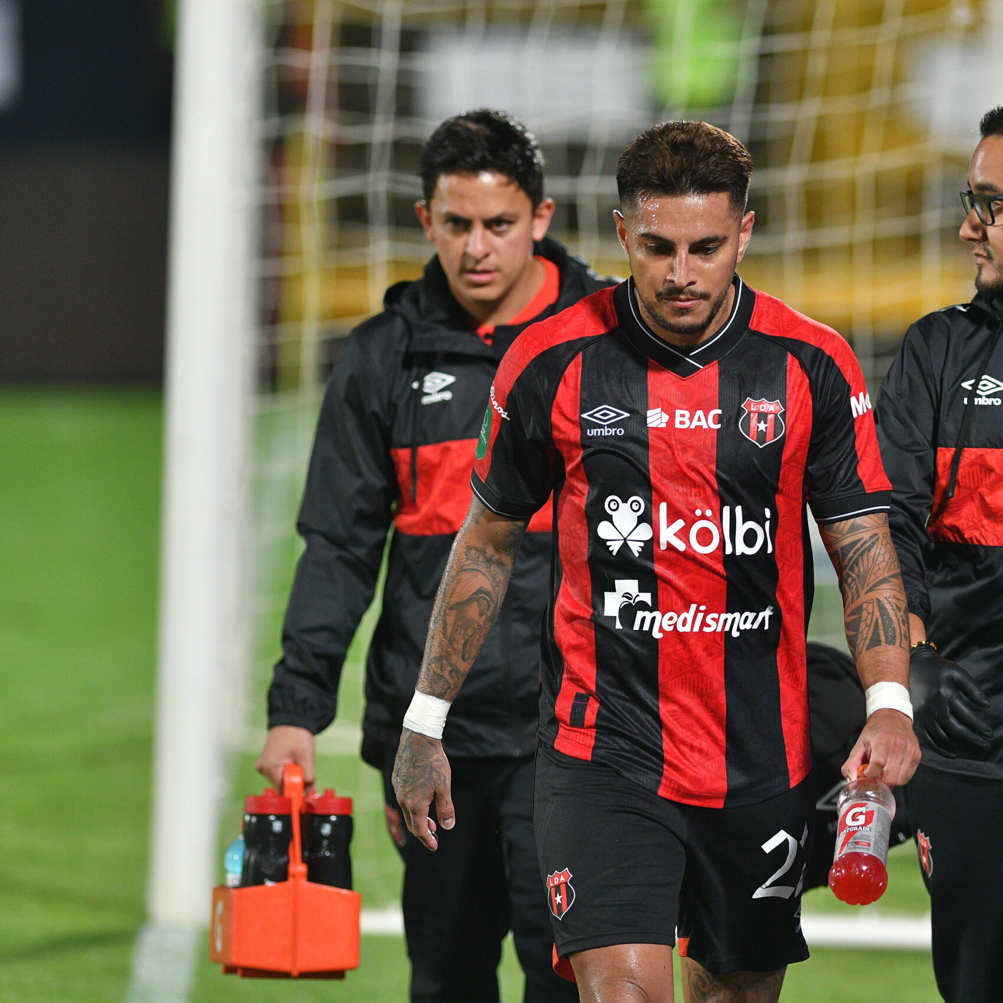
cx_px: 731
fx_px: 18849
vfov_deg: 3.0
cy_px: 501
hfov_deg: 3.0
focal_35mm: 575
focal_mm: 300
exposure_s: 1/640
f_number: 2.8
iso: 1250
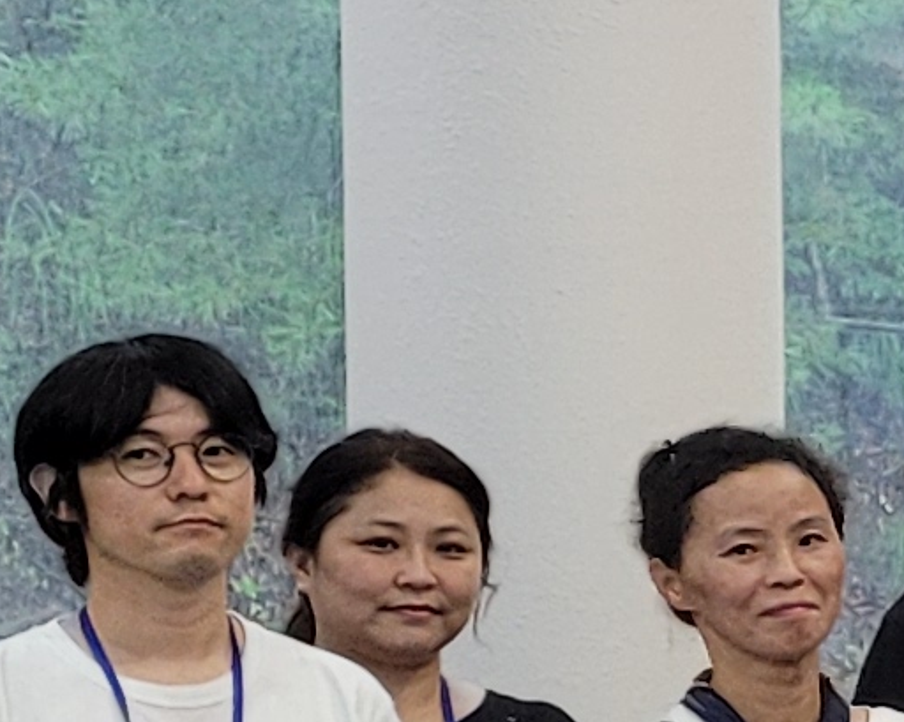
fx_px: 5348
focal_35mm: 200
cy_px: 625
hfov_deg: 8.0
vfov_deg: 7.7
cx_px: 2929
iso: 160
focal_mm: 5.4
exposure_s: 1/40
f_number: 1.8
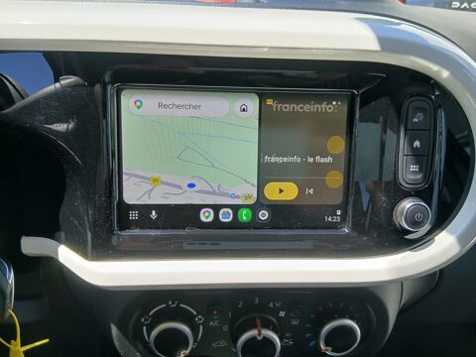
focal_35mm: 26
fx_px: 358
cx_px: 238
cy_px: 178
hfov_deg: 67.3
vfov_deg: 53.1
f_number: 1.8
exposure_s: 1/100
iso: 25
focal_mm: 3.98
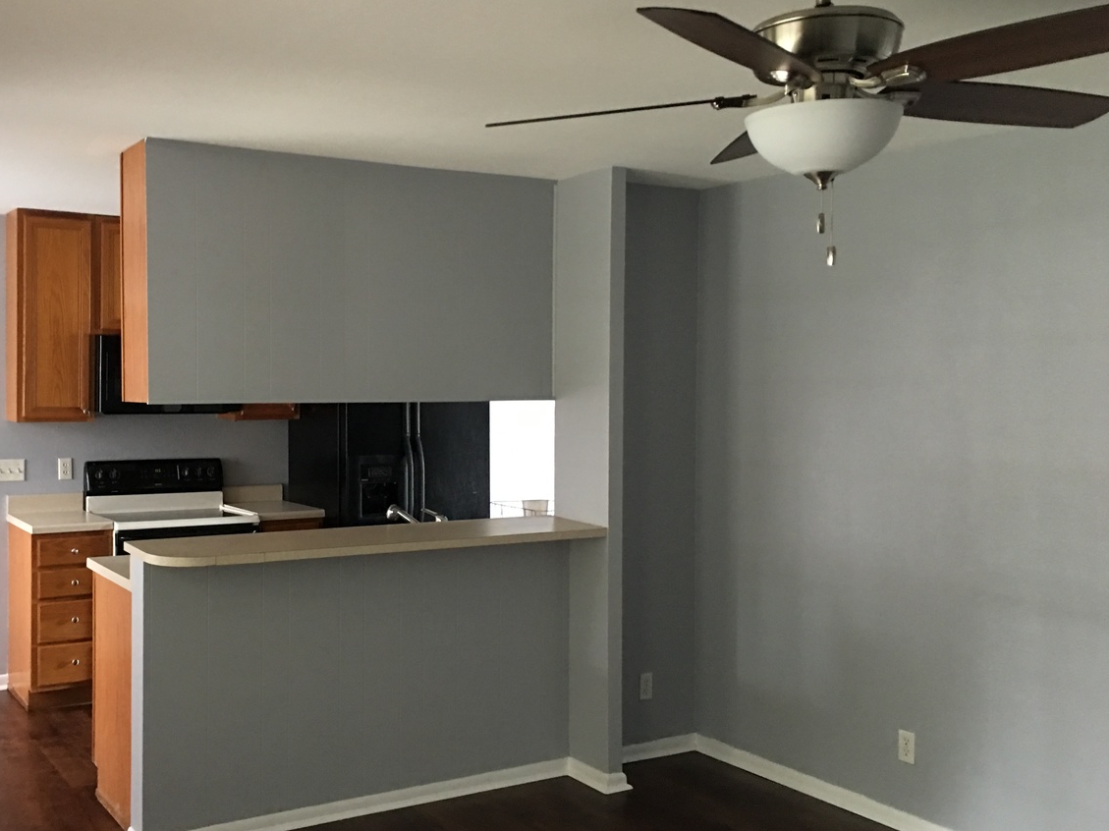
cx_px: 422
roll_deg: -2.3
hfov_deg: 49.7
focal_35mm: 37
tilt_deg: -0.9
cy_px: 418
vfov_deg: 38.6
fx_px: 1185
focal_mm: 4.15
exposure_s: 1/10
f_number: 2.2
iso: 100
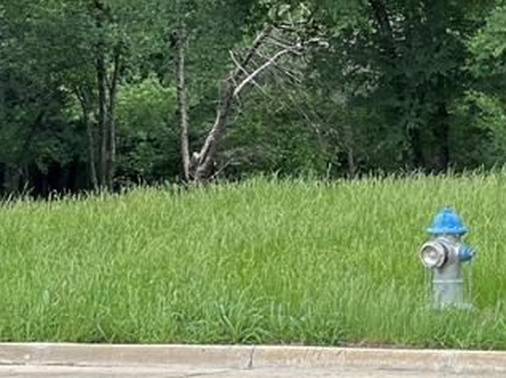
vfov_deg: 5.9
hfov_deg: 7.8
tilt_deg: +1.2
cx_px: 699
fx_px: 3636
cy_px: 22
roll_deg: +1.0
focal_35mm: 249
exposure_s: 1/235
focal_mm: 9
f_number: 2.8
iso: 25
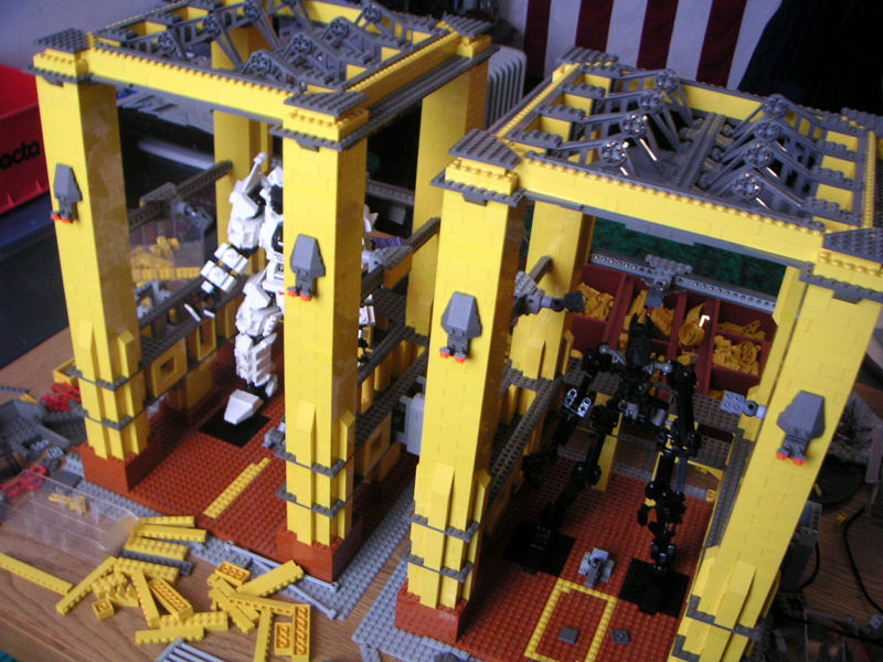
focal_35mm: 37
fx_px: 944
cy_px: 331
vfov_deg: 38.7
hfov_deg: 50.1
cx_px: 442
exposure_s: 1/3
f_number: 2.8
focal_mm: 5.7
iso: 100
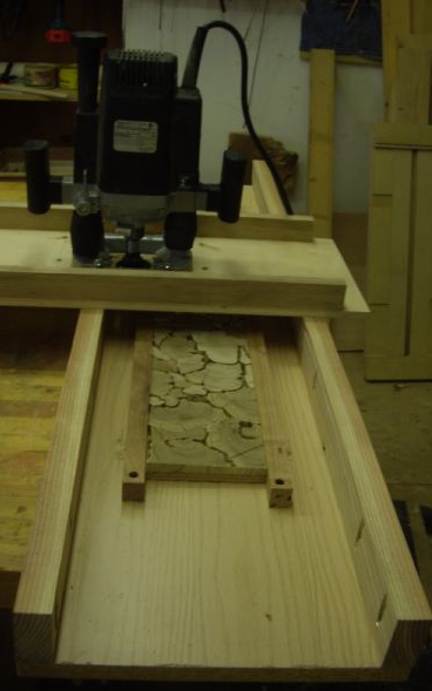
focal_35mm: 41
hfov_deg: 31.2
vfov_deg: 48.2
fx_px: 773
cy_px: 344
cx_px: 196
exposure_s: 1/50
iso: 100
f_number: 2.8
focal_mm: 7.9
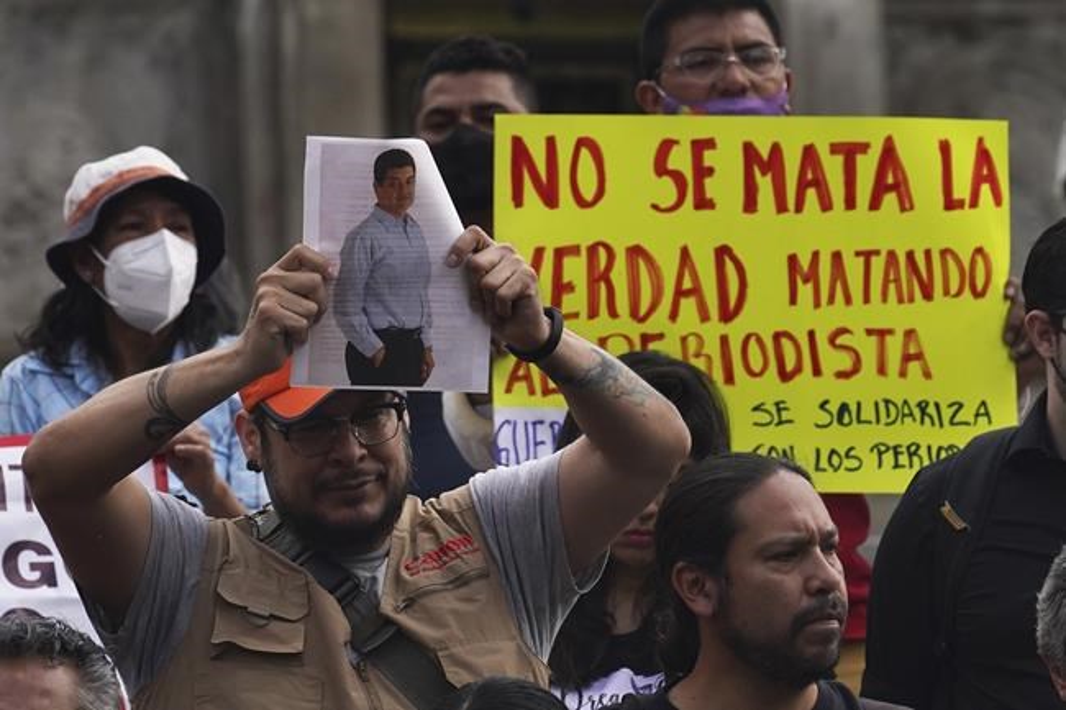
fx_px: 8881
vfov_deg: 4.6
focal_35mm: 300
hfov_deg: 6.9
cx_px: 533
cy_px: 355
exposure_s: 1/2000
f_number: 5.6
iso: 1000
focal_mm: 200
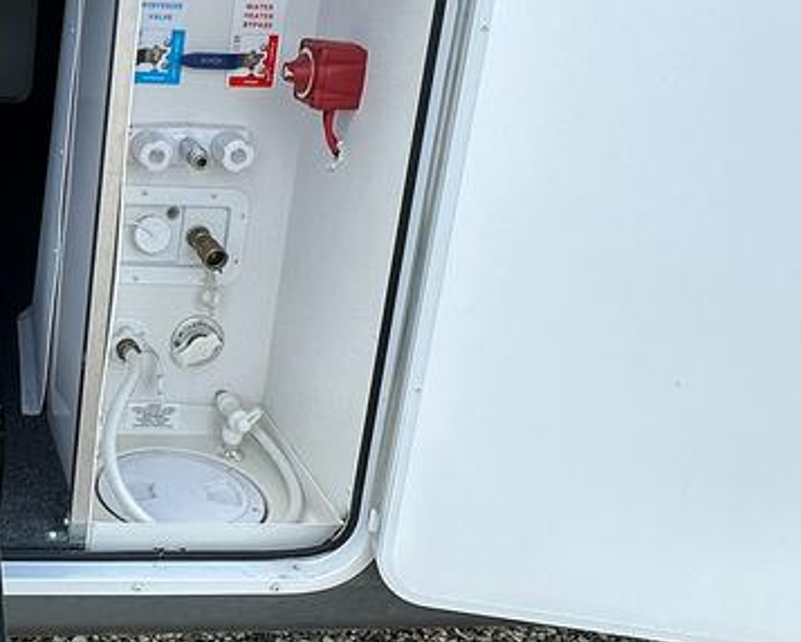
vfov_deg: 30.7
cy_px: 231
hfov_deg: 33.5
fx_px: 1162
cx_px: -63
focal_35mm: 49
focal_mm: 2.22
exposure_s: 1/413
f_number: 2.2
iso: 40
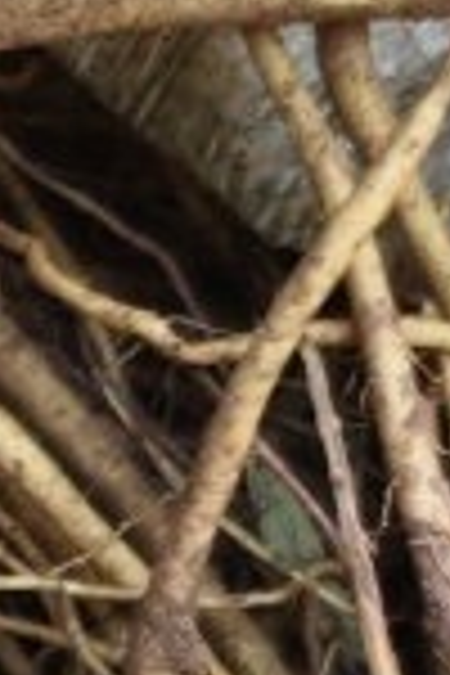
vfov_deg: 11.2
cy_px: 1217
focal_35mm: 170
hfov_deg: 7.1
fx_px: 3187
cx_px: -940
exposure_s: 1/585
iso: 410
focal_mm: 5.6
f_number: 1.57
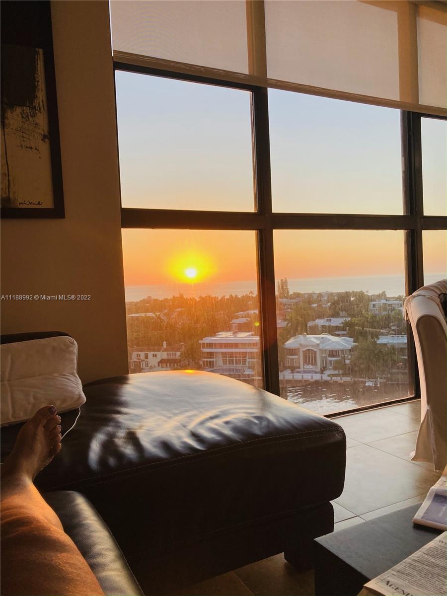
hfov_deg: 49.7
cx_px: 224
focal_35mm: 28
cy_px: 298
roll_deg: +3.8
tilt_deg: +3.2
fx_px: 482
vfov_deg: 63.4
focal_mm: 3.99
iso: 20
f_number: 1.8
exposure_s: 1/127
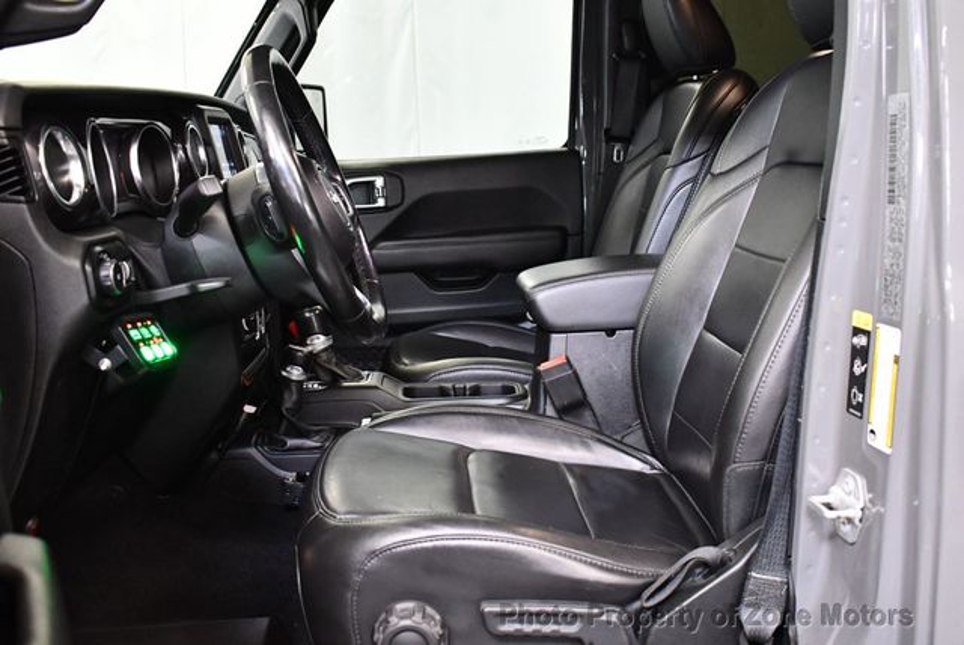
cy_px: 322
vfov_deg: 36.9
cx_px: 482
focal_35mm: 36
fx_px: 965
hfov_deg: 53.1
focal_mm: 18
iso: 3200
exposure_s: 1/80
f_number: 3.5
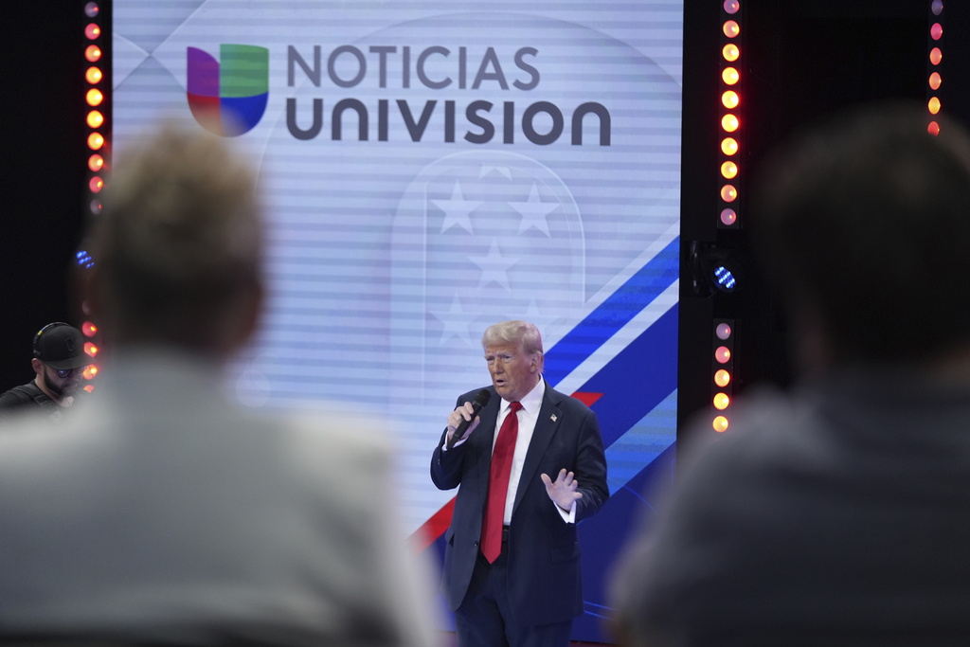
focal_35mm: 133
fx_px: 3584
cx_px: 485
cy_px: 324
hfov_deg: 15.4
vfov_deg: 10.3
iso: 2000
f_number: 2.8
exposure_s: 1/500
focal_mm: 133
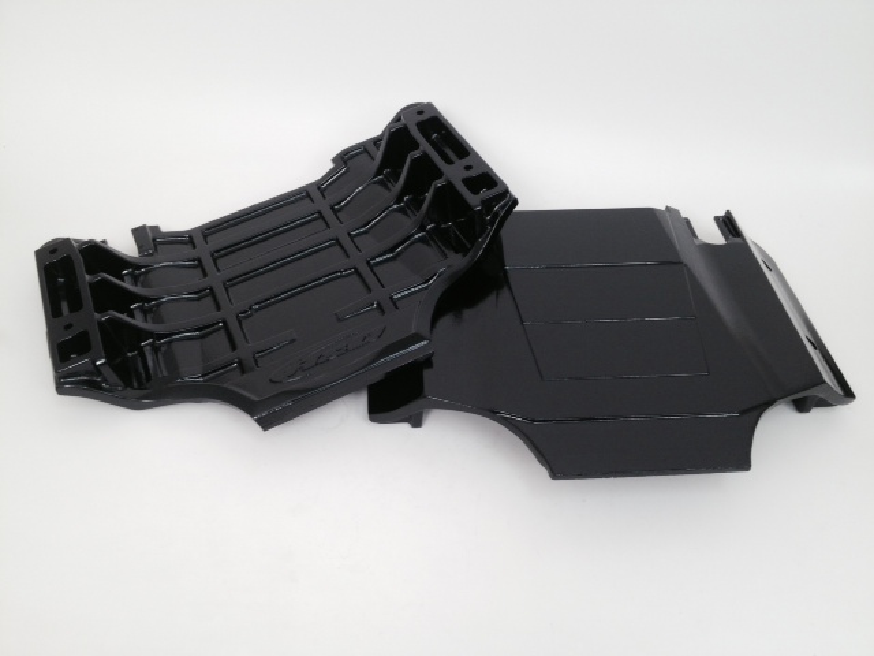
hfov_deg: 52.6
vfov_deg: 40.7
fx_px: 884
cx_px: 437
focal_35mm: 35
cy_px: 328
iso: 64
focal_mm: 4.28
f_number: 2.4
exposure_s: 1/60
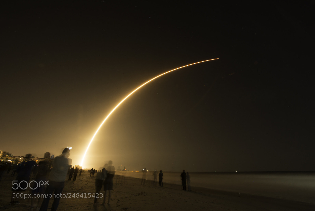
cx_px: 158
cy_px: 106
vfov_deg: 81.3
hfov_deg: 104.2
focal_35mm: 14
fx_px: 123
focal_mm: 14
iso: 200
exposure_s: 122
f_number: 22
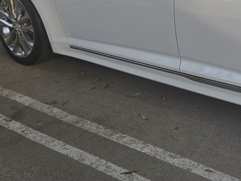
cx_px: 239
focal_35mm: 61
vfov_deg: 23.7
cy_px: 36
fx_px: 425
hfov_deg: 29.6
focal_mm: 5.4
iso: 80
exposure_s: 1/1016
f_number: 1.8
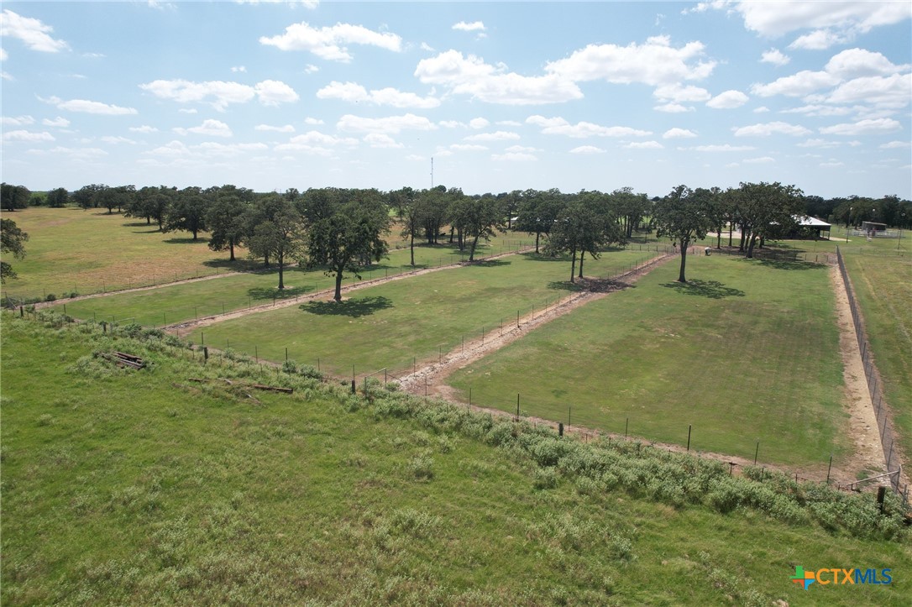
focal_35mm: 22
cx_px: 456
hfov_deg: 78.6
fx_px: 557
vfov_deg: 57.2
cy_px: 304
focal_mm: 8.38
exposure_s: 1/2000
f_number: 2.8
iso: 120
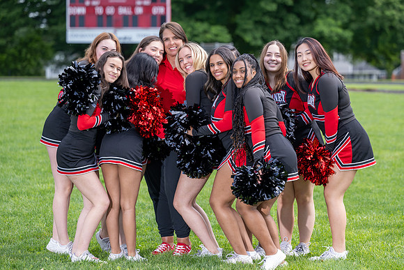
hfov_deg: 15.5
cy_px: 119
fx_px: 1486
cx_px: 218
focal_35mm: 132
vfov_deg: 10.4
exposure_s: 1/200
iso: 50
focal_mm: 115
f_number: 3.2
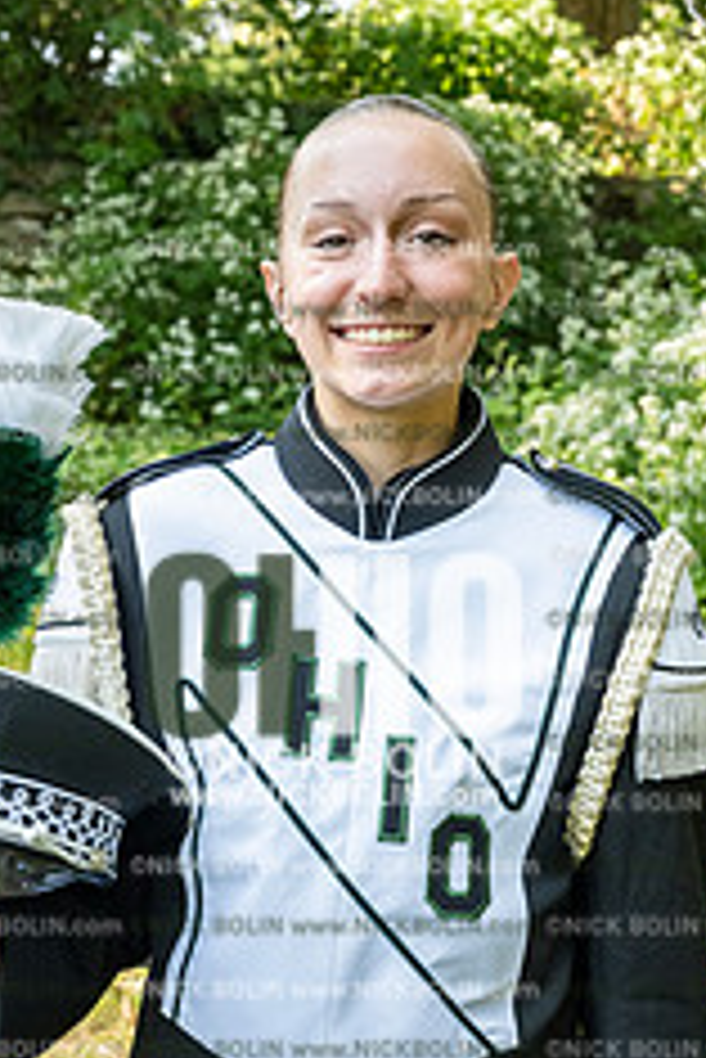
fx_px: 2526
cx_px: 333
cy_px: 680
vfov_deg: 23.6
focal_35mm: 86
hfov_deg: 15.9
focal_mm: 45
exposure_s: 1/800
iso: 1250
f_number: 5.6
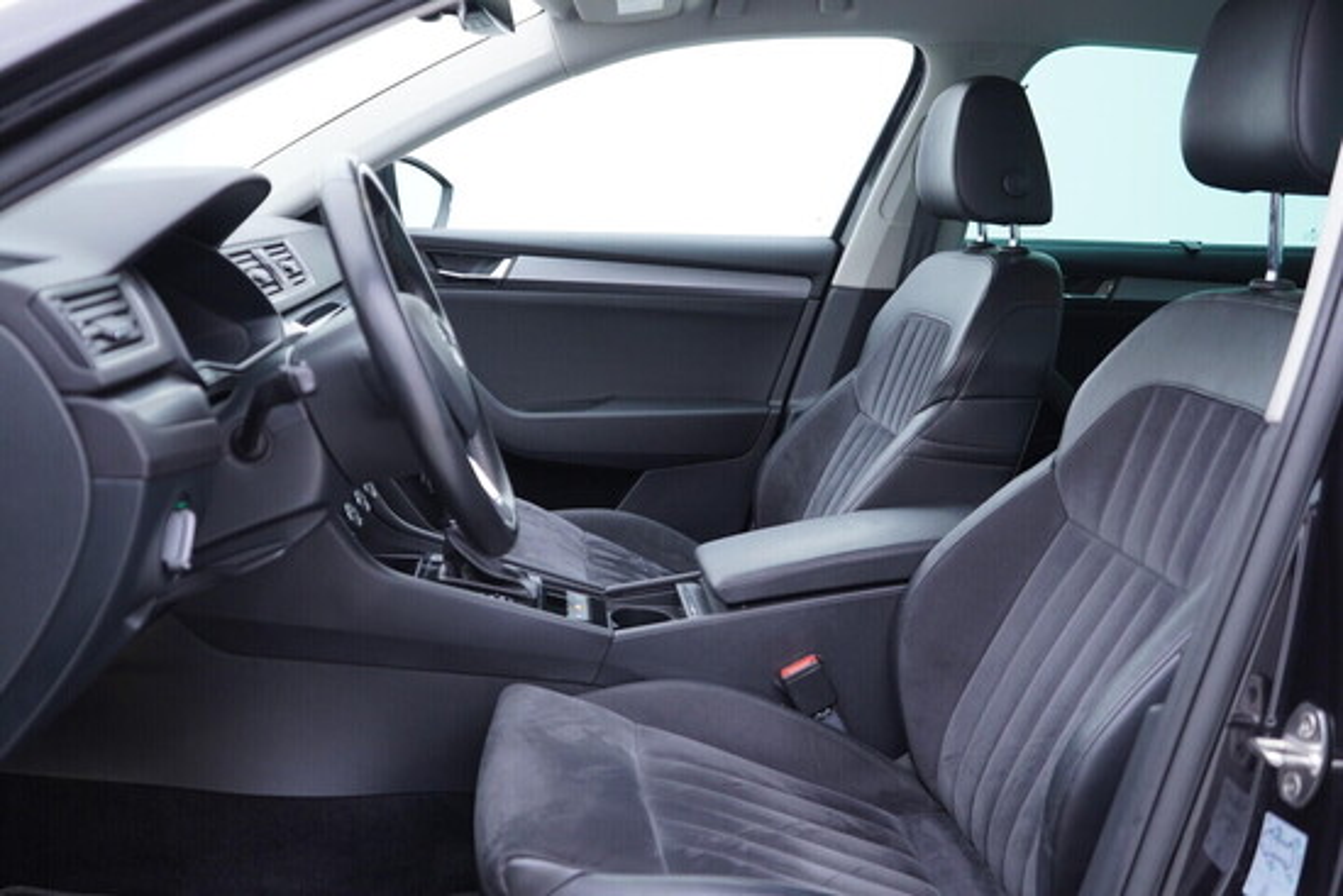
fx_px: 1343
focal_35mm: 36
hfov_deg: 53.1
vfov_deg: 36.9
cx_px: 672
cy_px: 448
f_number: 2.8
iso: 250
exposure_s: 1/40
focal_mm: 24
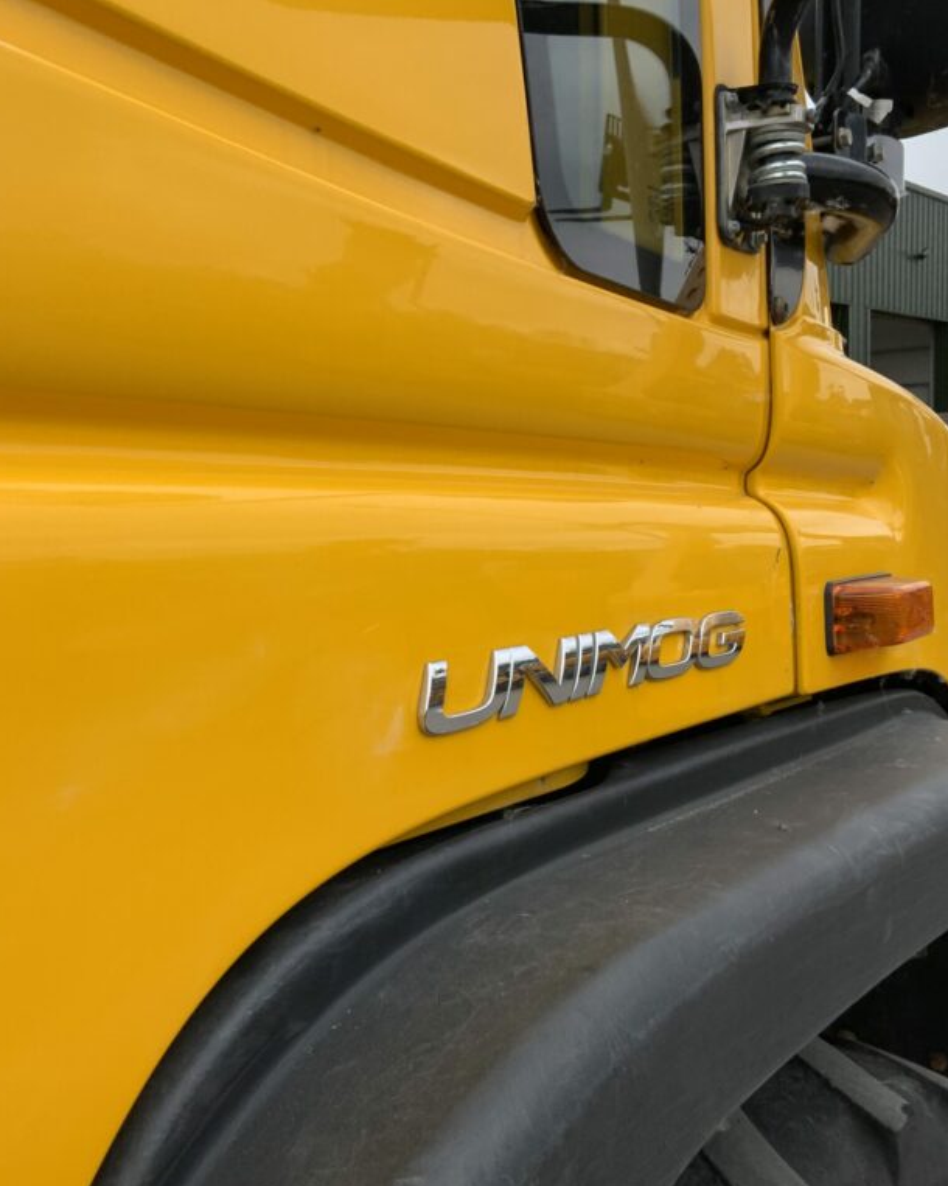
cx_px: 504
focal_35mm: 38
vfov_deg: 47.9
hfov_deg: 39.1
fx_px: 1333
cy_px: 595
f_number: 1.8
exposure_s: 1/816
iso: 16
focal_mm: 3
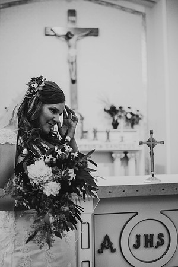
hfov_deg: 25.8
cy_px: 134
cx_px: 89
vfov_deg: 37.9
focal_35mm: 52
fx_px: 389
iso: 1000
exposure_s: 1/800
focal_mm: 35
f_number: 1.8
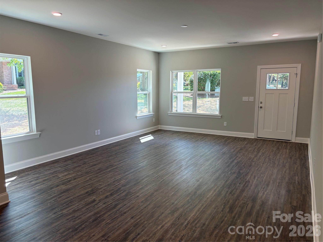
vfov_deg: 53.1
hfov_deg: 67.3
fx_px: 243
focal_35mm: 26
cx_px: 162
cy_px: 121
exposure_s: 1/123
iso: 64
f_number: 1.6
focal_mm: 5.96
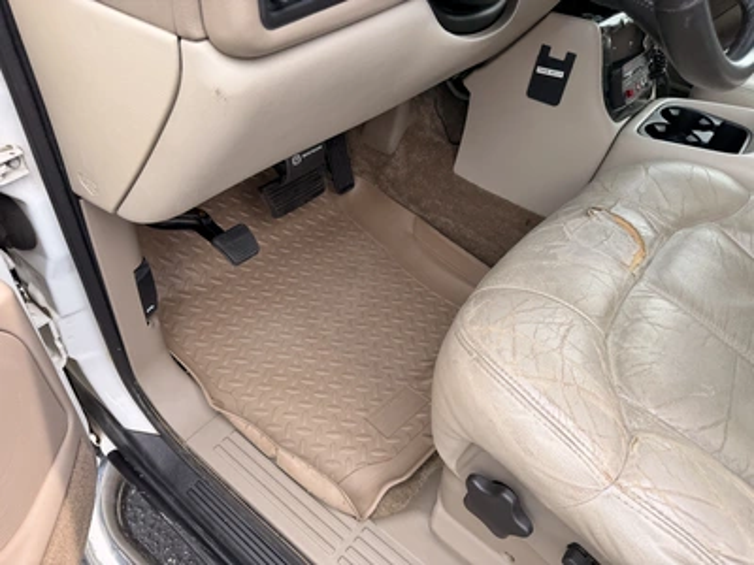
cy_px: 282
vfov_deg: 56.8
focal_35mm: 24
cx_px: 377
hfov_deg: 71.6
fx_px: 523
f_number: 1.78
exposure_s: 1/654
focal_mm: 6.76
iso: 80
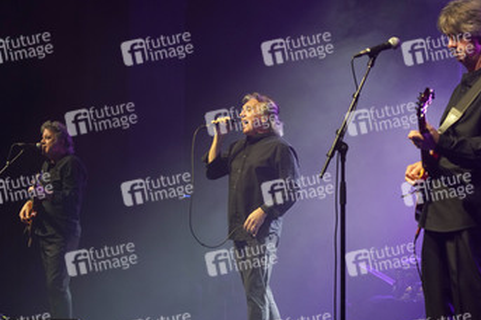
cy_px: 154
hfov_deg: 19.7
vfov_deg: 13.1
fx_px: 1388
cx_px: 260
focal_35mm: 104
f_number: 5
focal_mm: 79
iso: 1600
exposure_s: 1/160
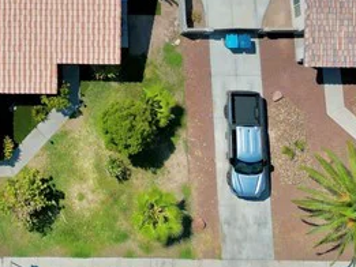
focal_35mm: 94
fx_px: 967
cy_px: -203
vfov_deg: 14.1
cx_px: 7
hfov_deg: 20.3
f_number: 1.7
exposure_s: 1/6000
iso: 140
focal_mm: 6.72
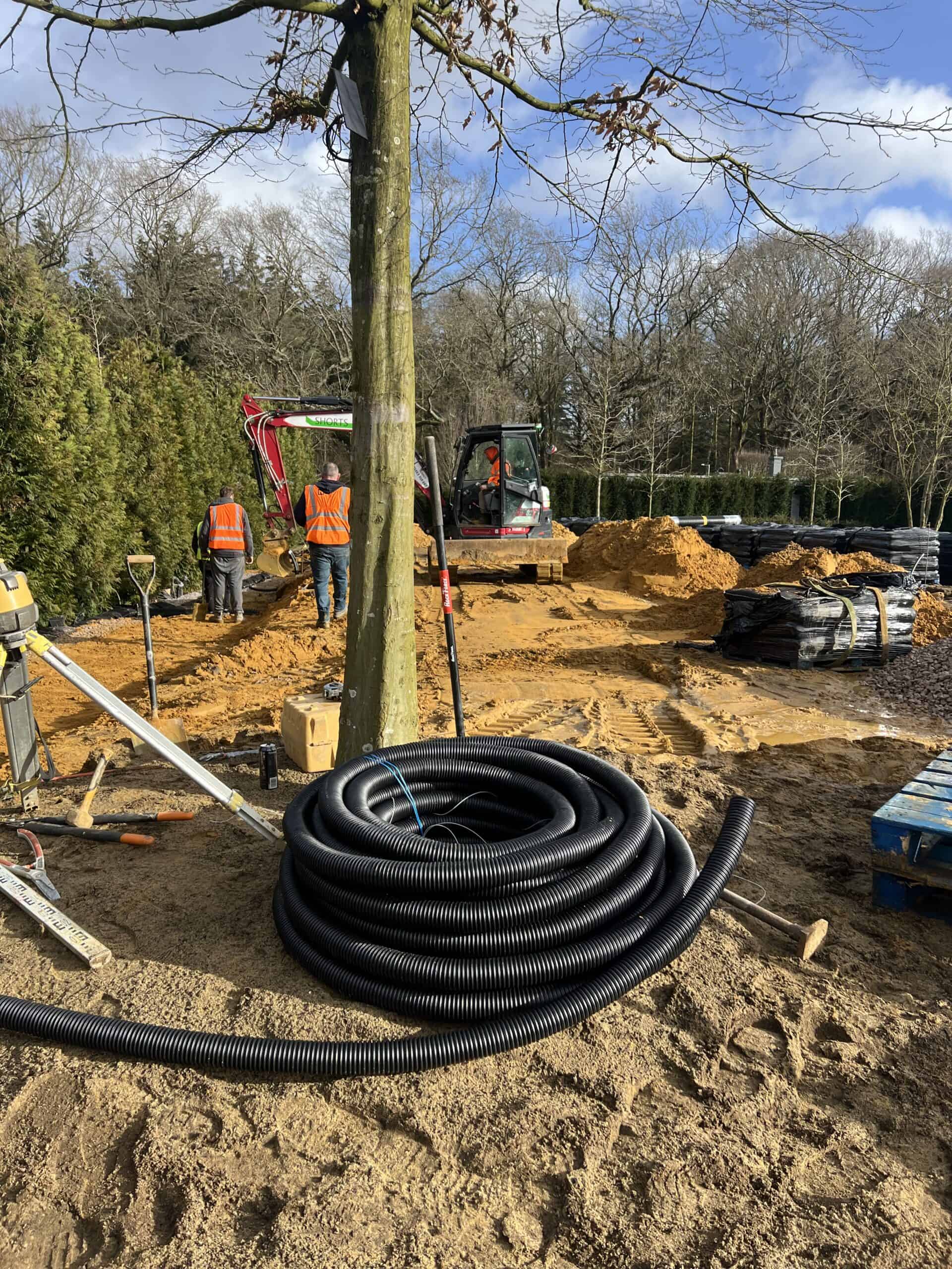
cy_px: 634
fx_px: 953
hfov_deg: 53.1
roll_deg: -2.1
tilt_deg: -7.4
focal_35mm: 26
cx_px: 476
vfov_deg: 67.3
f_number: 1.5
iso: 50
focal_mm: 5.7
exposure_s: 1/1808
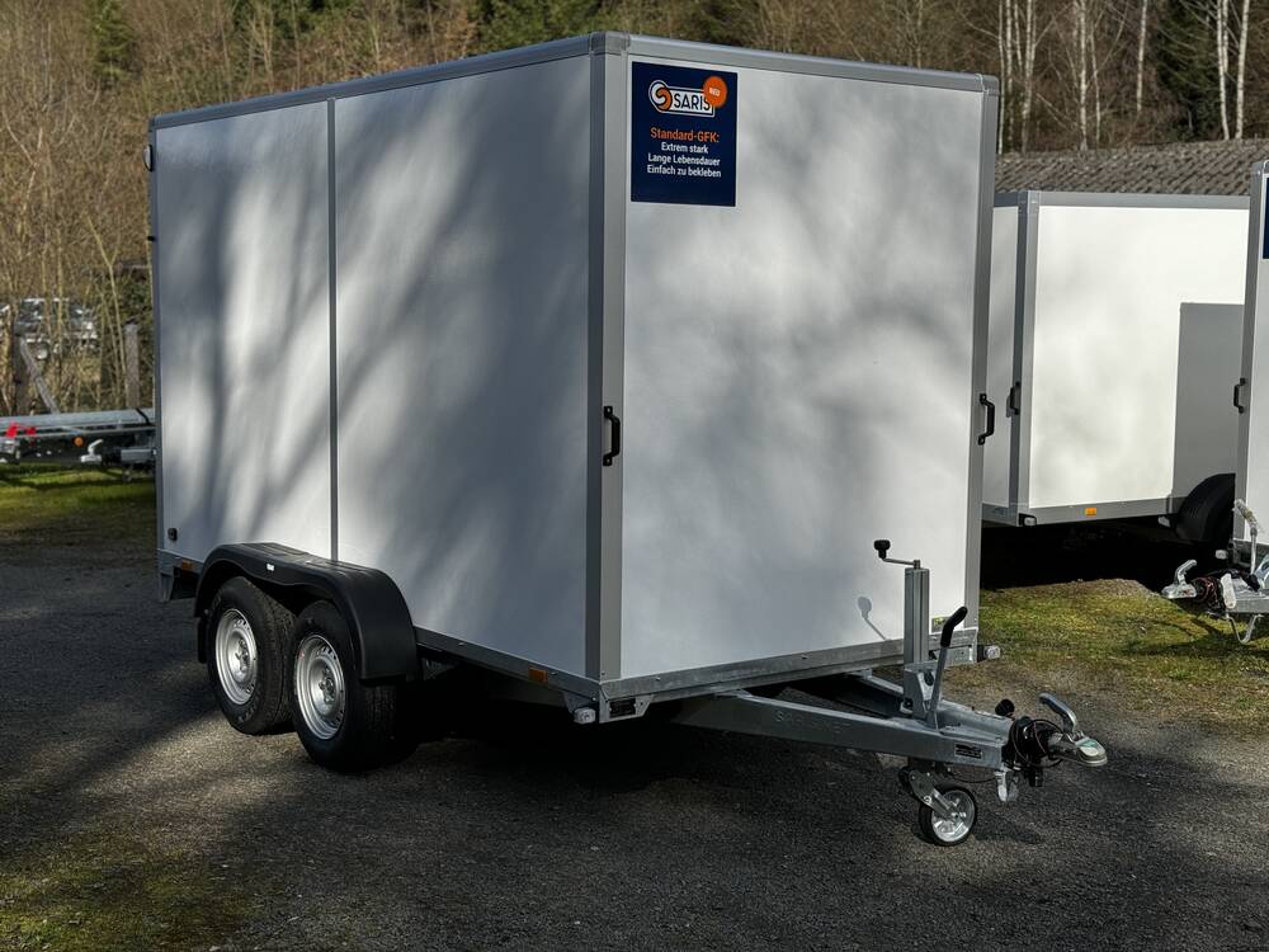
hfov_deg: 39.7
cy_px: 476
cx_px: 634
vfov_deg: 30.3
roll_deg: +0.7
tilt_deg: -7.4
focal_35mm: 48
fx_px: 1760
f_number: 1.78
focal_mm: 6.86
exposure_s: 1/4975
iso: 64
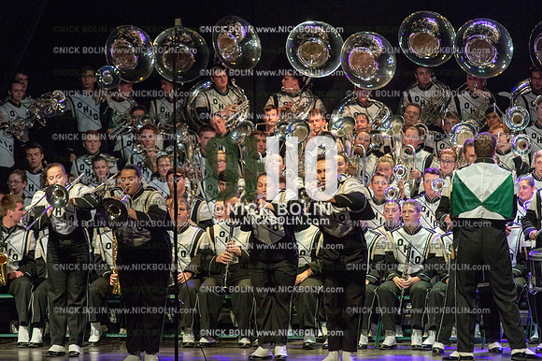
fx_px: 3310
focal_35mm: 220
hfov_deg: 9.4
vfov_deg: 6.2
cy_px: 180
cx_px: 271
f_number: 5.6
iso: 8000
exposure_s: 1/400
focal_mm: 220
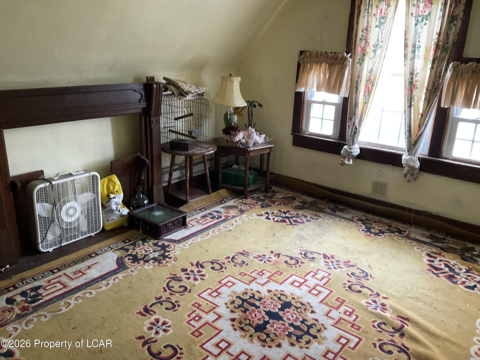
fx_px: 402
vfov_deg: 48.2
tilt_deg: -17.5
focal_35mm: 29
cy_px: 180
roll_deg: -1.3
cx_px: 240
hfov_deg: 61.7
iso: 200
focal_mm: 3
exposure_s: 1/40
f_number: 1.8
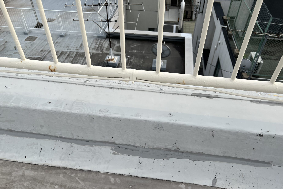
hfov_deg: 65.5
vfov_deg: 46.3
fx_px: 220
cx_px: 140
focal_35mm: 28
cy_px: 107
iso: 50
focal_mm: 5.7
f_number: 1.5
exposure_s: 1/2994
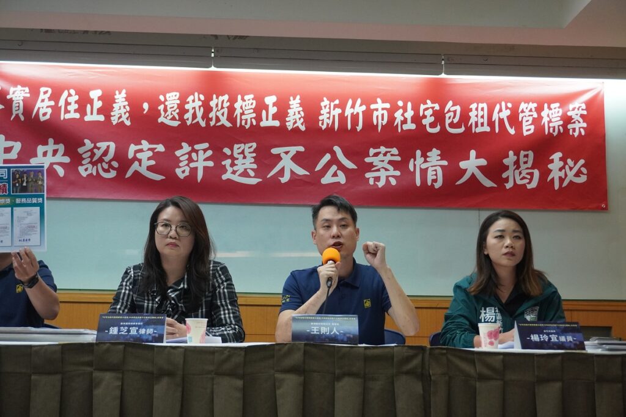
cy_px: 208
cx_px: 313
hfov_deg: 36.9
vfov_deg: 25.1
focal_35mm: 54
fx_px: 939
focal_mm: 36
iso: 2000
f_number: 5.6
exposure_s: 1/160
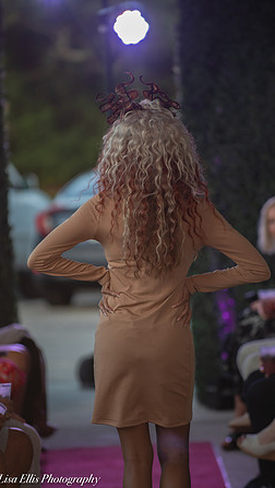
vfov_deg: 8.5
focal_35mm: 253
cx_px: 150
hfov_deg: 4.8
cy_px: 245
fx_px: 3274
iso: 400
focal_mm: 200
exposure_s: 1/250
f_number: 4.5
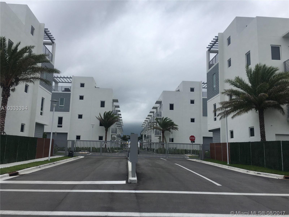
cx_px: 144
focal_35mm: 29
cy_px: 108
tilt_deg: +9.3
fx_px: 242
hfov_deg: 61.7
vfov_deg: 48.2
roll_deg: -1.6
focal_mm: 4.15
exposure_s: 1/1748
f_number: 2.2
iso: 25
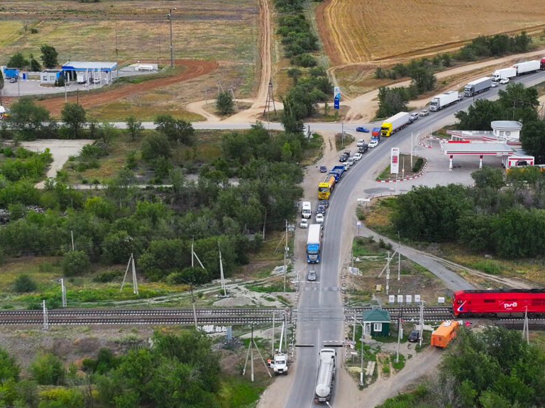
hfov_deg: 24.4
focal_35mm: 80
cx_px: 279
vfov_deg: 18.4
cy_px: 270
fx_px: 1259
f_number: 4
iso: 100
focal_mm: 12.29
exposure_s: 1/500
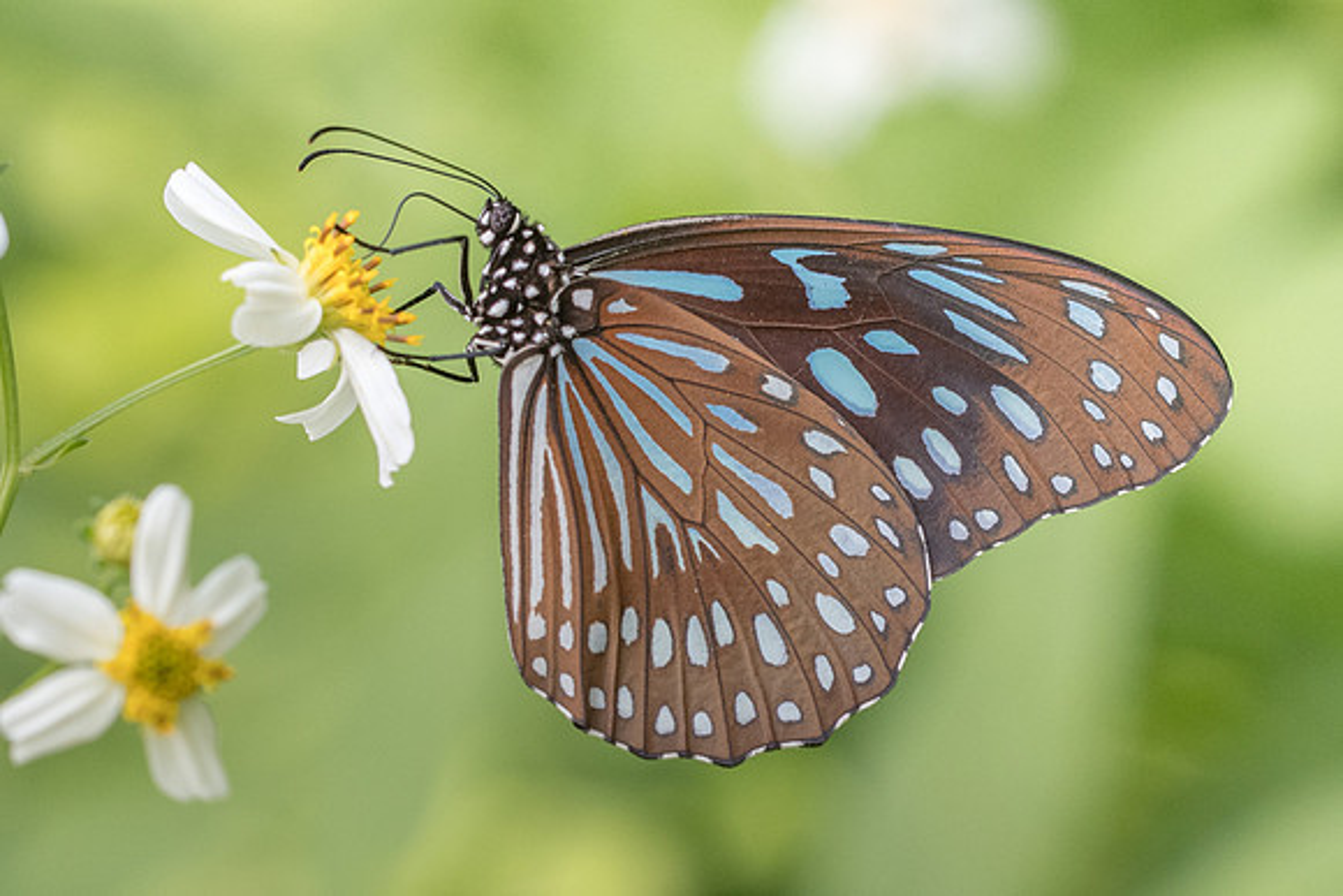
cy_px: 516
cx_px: 883
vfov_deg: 3.1
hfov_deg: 4.7
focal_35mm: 442
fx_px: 16506
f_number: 5.6
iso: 800
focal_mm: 150
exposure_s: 1/1000
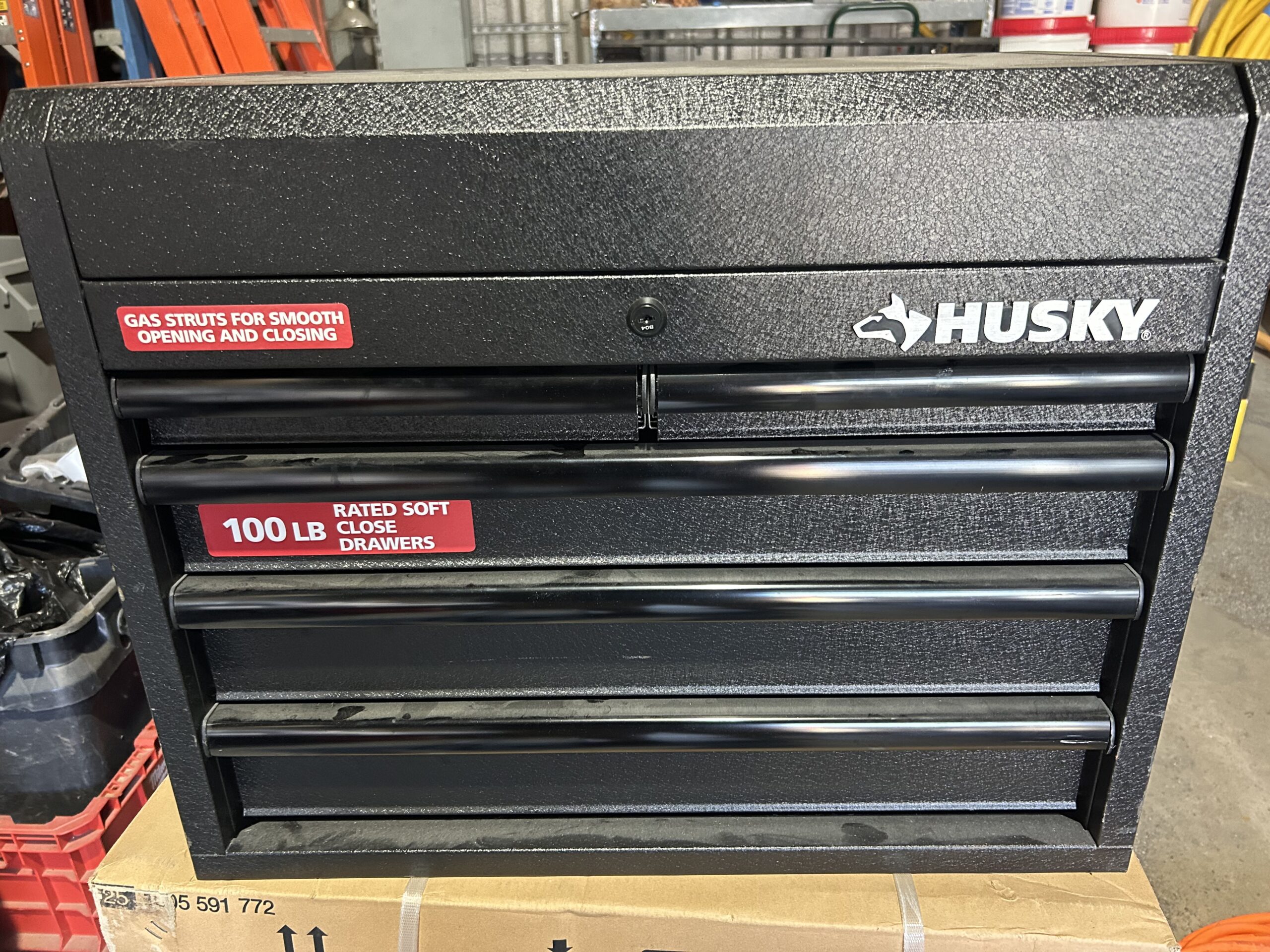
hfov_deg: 67.3
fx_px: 954
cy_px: 476
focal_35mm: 26
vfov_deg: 53.1
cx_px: 635
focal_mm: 5.7
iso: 500
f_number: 1.5
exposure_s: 1/60
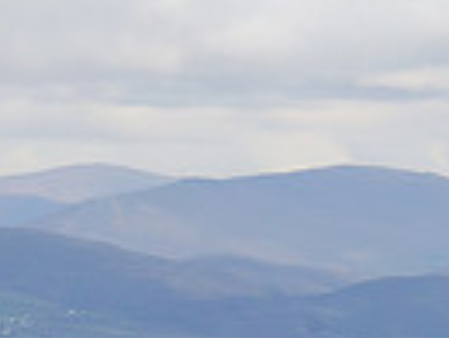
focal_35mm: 740
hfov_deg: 2.7
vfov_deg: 2.0
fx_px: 9616
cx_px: 546
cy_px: 659
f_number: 18
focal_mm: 100
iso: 500
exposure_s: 1/250
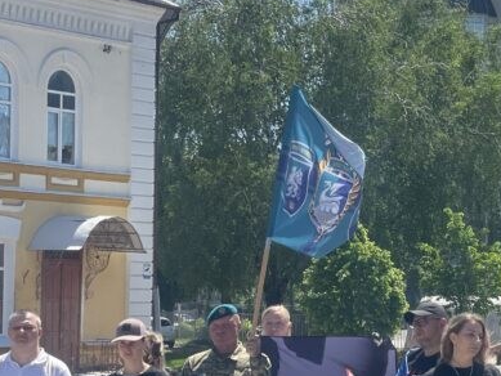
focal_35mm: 137
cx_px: 492
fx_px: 1983
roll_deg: +0.2
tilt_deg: +3.7
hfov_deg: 14.2
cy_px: 227
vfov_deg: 10.8
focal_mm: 6
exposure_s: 1/1653
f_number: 2
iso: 32
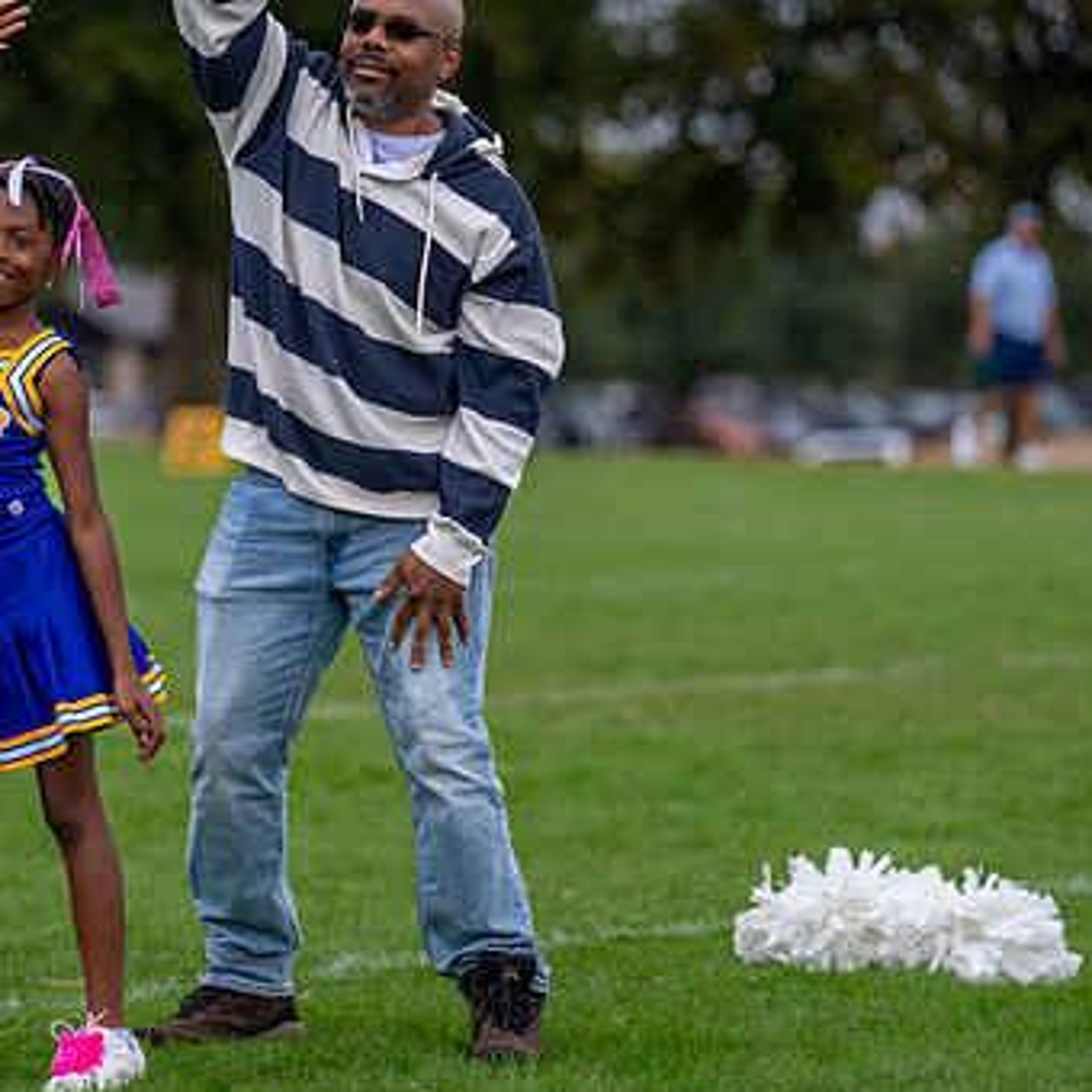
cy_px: 406
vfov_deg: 6.5
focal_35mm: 269
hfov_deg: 6.5
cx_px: 266
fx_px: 9601
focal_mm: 156
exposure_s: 1/1600
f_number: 2.8
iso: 500
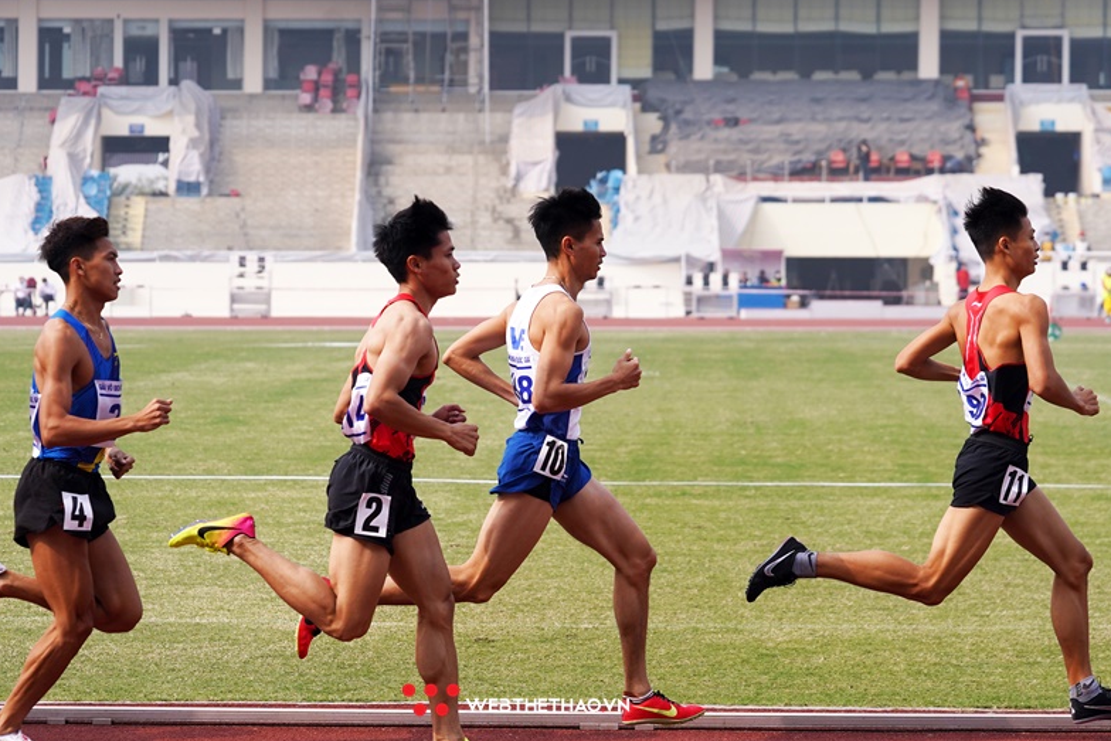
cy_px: 407
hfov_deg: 18.7
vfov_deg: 12.6
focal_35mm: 109
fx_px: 3364
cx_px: 520
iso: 500
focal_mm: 95
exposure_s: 1/2500
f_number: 5
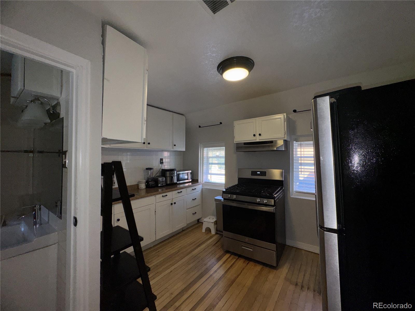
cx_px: 208
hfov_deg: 102.1
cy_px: 156
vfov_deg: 85.7
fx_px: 168
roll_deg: +0.1
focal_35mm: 14
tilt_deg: +0.2
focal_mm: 2.22
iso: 50
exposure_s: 1/122
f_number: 2.2
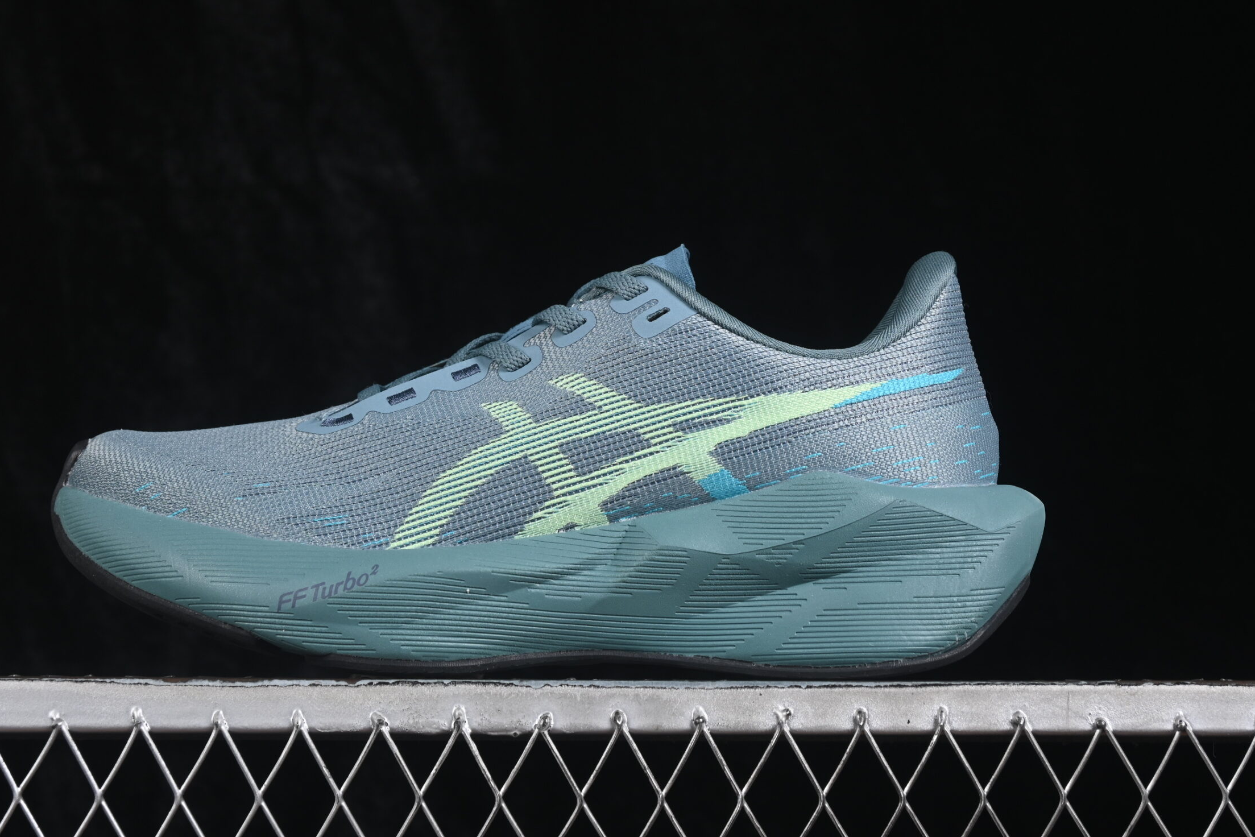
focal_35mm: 87
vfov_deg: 15.7
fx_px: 3033
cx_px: 543
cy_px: 376
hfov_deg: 23.4
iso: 160
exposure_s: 1/80
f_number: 7.1
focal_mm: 50
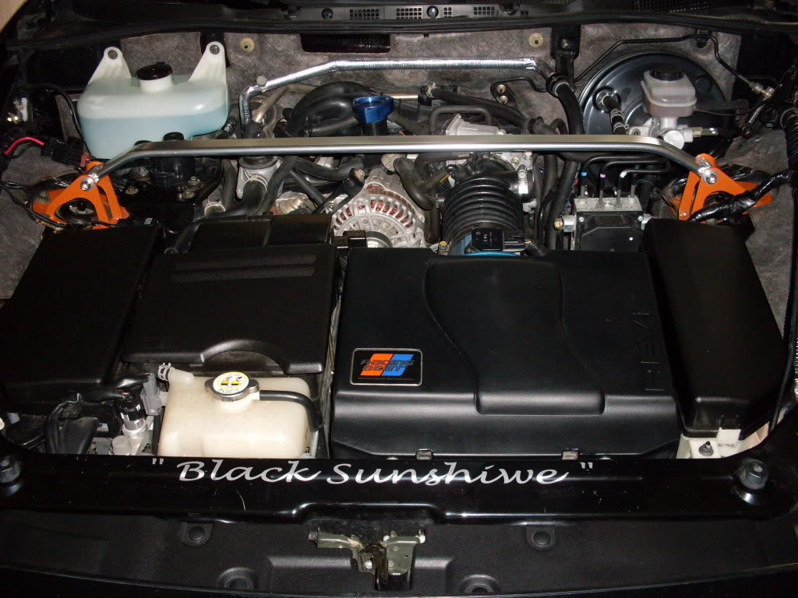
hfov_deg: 49.0
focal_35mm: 38
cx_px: 399
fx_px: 876
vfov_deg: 37.7
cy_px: 299
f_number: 2.8
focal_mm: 6.3
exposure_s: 1/45
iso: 100
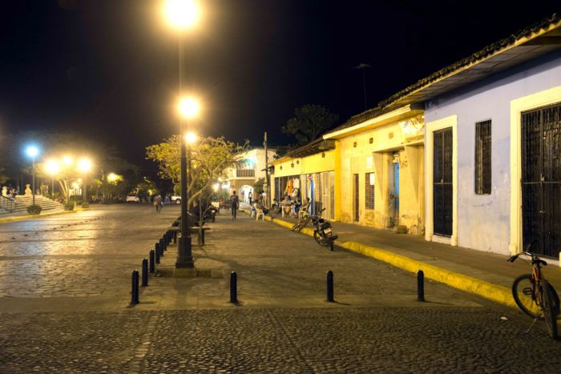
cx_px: 280
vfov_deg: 35.1
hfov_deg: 50.7
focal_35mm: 38
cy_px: 187
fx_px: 592
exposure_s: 1/10
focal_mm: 38
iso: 2000
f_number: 22
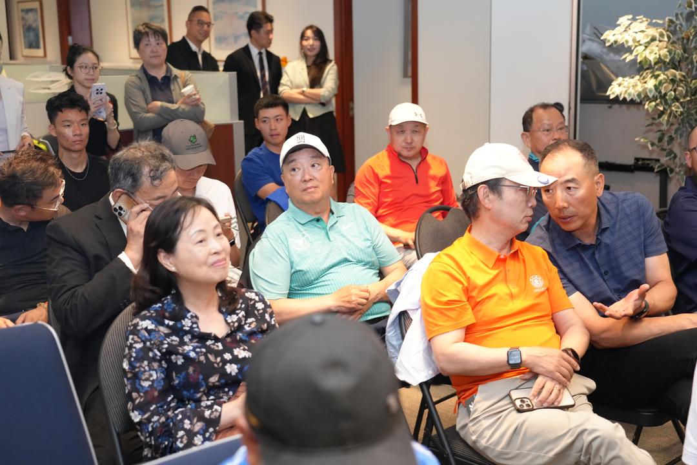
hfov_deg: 40.3
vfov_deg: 27.5
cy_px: 232
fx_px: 949
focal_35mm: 49
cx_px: 348
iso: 4000
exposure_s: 1/160
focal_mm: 49
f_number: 4
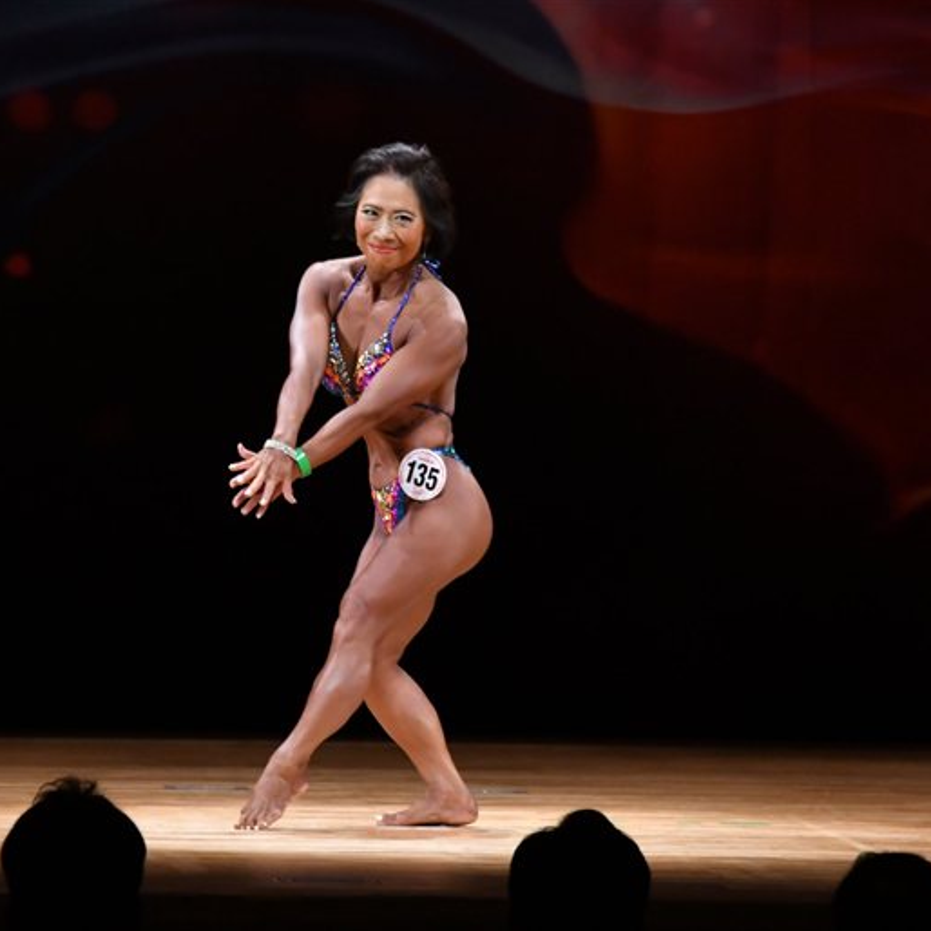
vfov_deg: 5.1
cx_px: 374
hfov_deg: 5.1
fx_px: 10528
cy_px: 466
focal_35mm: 346
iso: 3200
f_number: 5.6
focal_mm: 180
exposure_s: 1/400
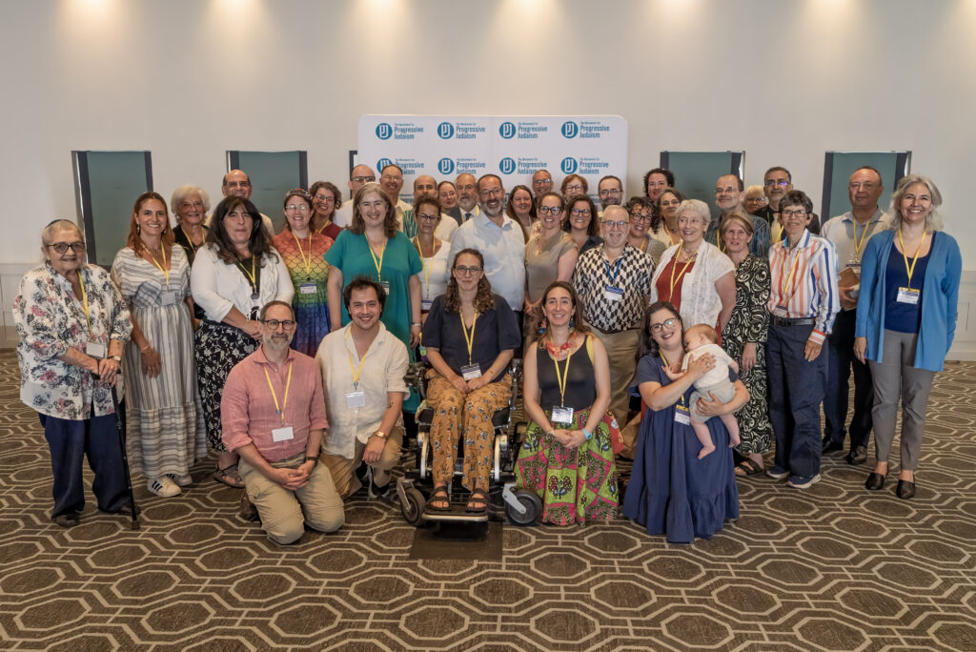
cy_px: 326
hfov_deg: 63.6
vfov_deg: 45.0
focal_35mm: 29
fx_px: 787
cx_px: 488
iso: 5000
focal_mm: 29
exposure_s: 1/200
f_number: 8
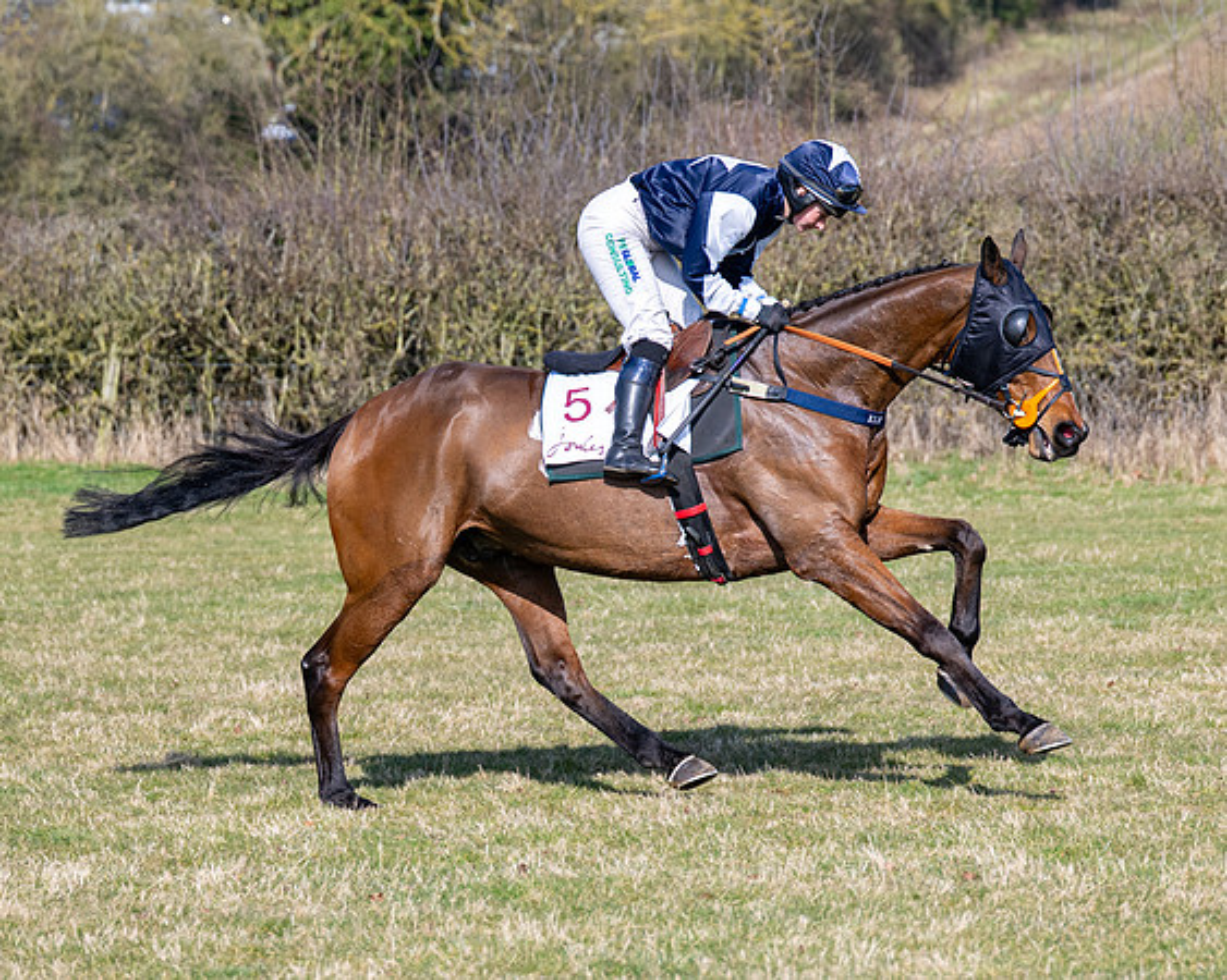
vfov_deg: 8.4
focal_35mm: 184
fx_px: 6668
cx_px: 617
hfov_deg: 10.5
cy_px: 601
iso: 200
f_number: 2.8
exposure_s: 1/3200
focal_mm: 86
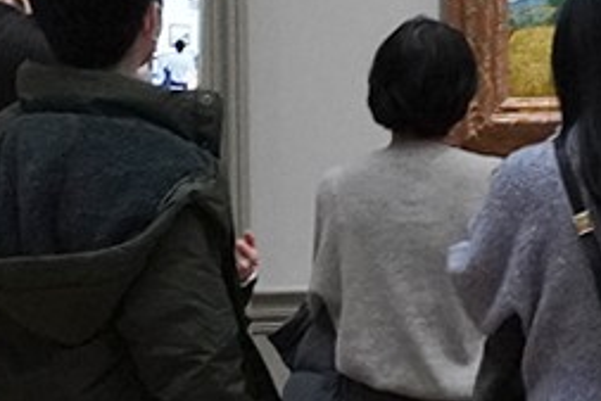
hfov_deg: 8.7
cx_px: 406
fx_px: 3959
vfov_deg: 5.8
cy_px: -159
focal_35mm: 237
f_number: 4.5
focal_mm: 30
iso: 6400
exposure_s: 1/100
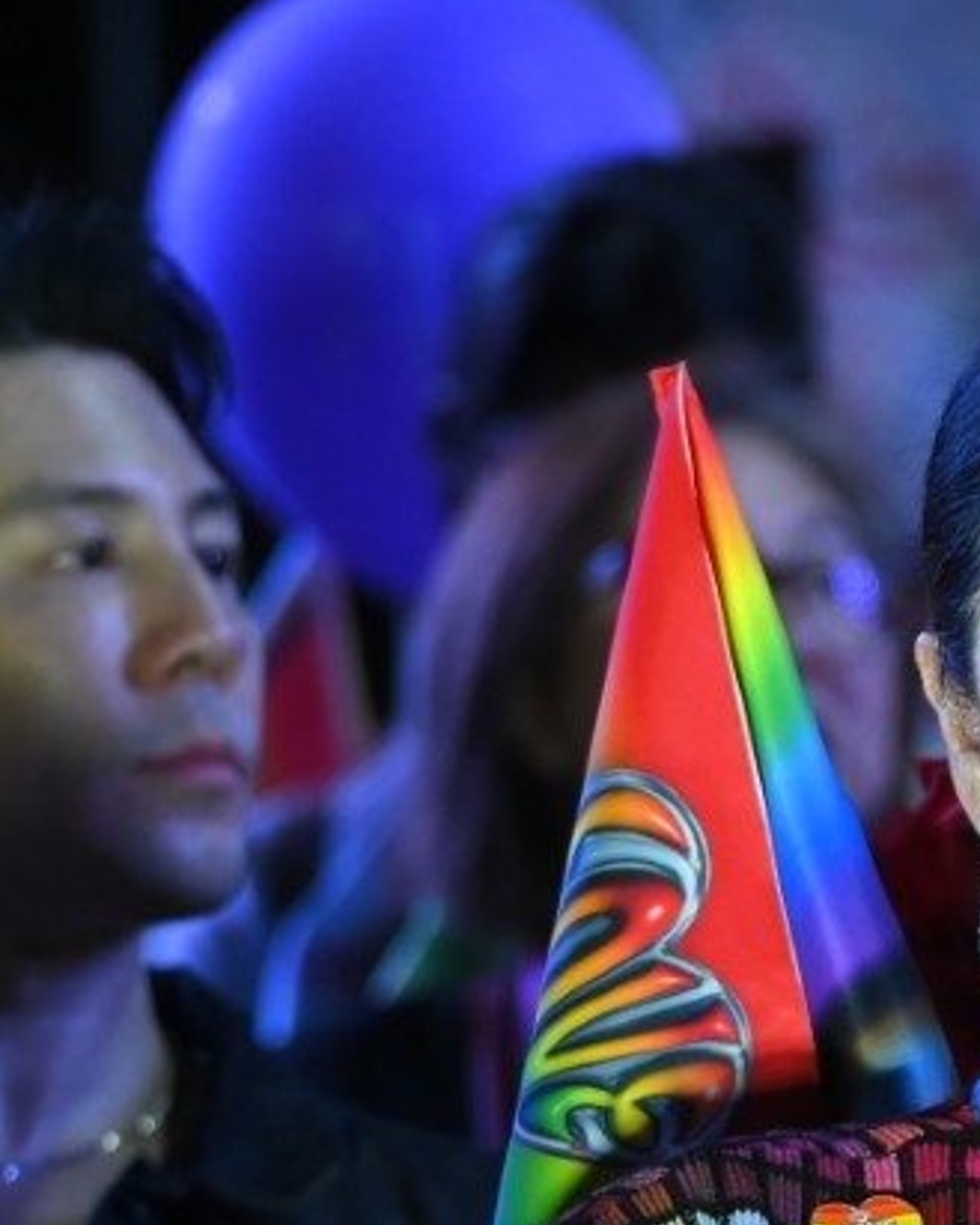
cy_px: 1270
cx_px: 1191
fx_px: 16200
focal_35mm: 447
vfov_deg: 4.3
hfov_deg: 3.5
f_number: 2.8
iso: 800
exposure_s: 1/640
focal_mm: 98
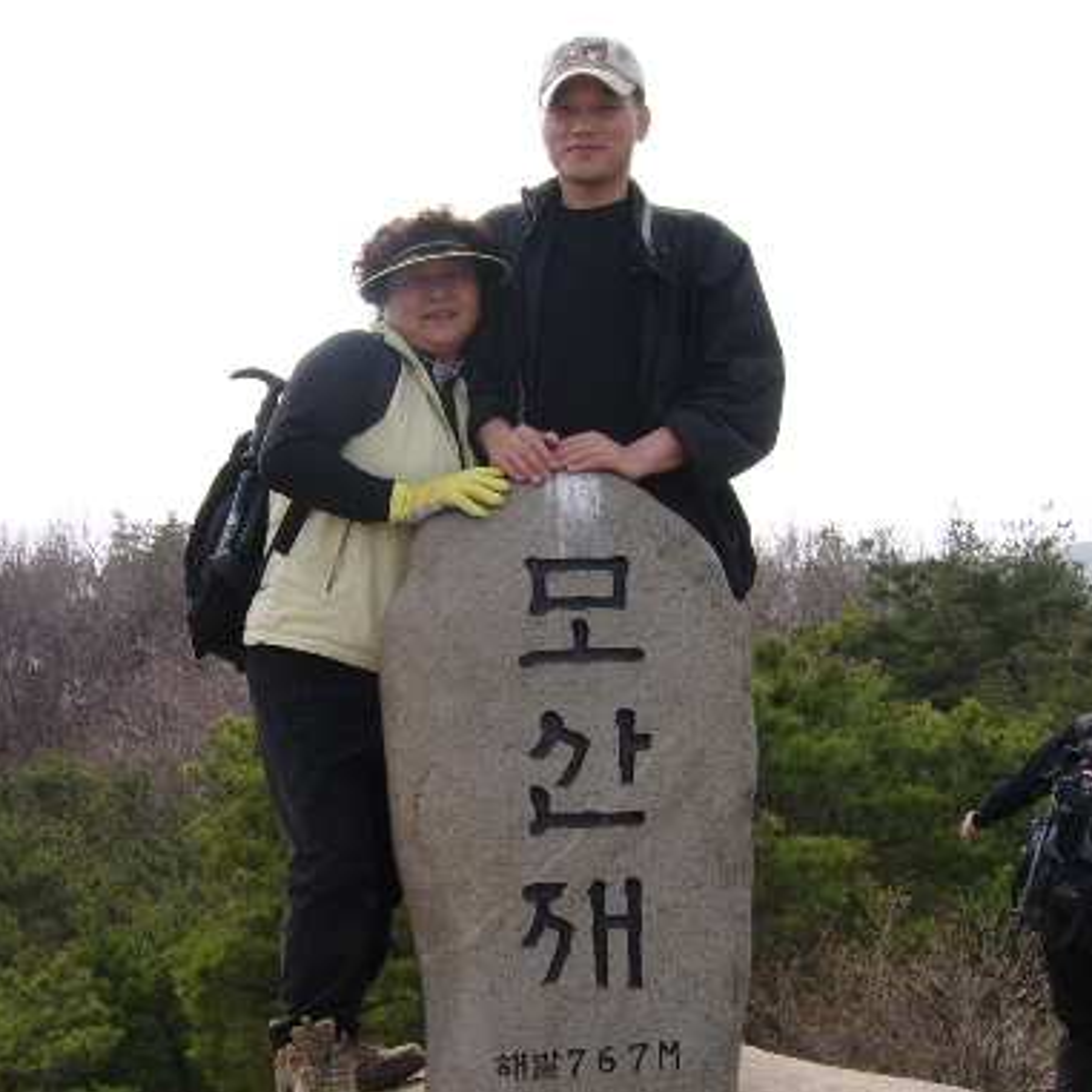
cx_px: 476
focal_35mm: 52
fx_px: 1856
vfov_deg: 32.8
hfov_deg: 32.7
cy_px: 610
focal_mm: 5.95
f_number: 5.8
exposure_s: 1/229
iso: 50
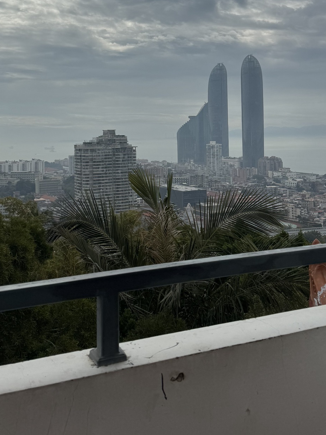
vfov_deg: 46.7
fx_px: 489
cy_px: 127
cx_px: 166
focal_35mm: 39
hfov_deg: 36.8
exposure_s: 1/20000
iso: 80
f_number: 1.78
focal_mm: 6.86
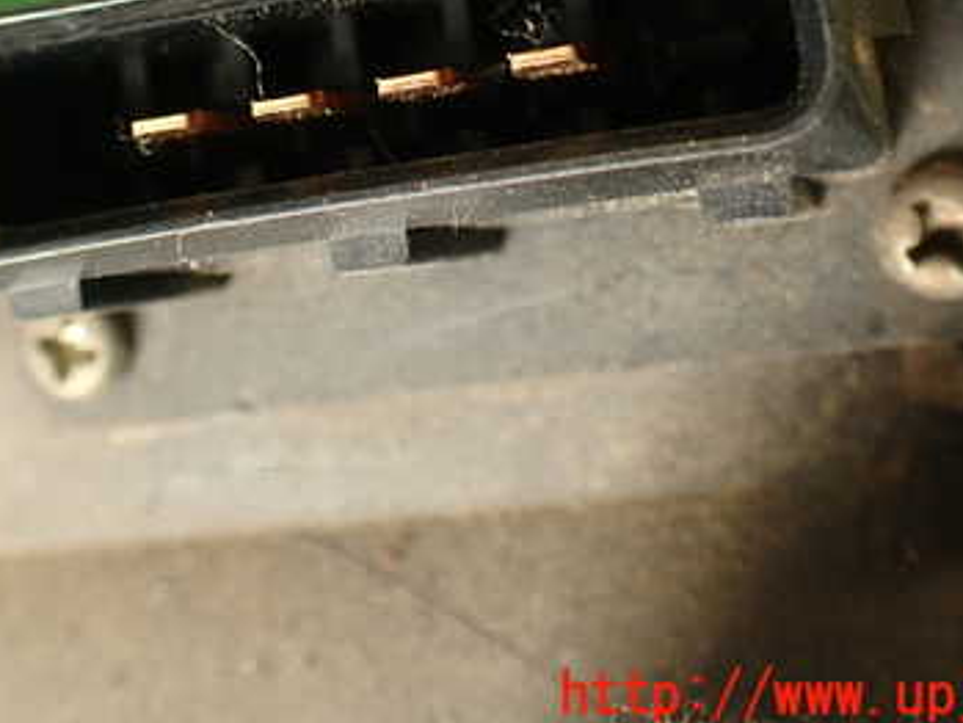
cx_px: 356
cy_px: 110
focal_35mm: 55
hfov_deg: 34.7
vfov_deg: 25.9
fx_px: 1531
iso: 200
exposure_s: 1/40
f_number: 2.4
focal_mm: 5.79
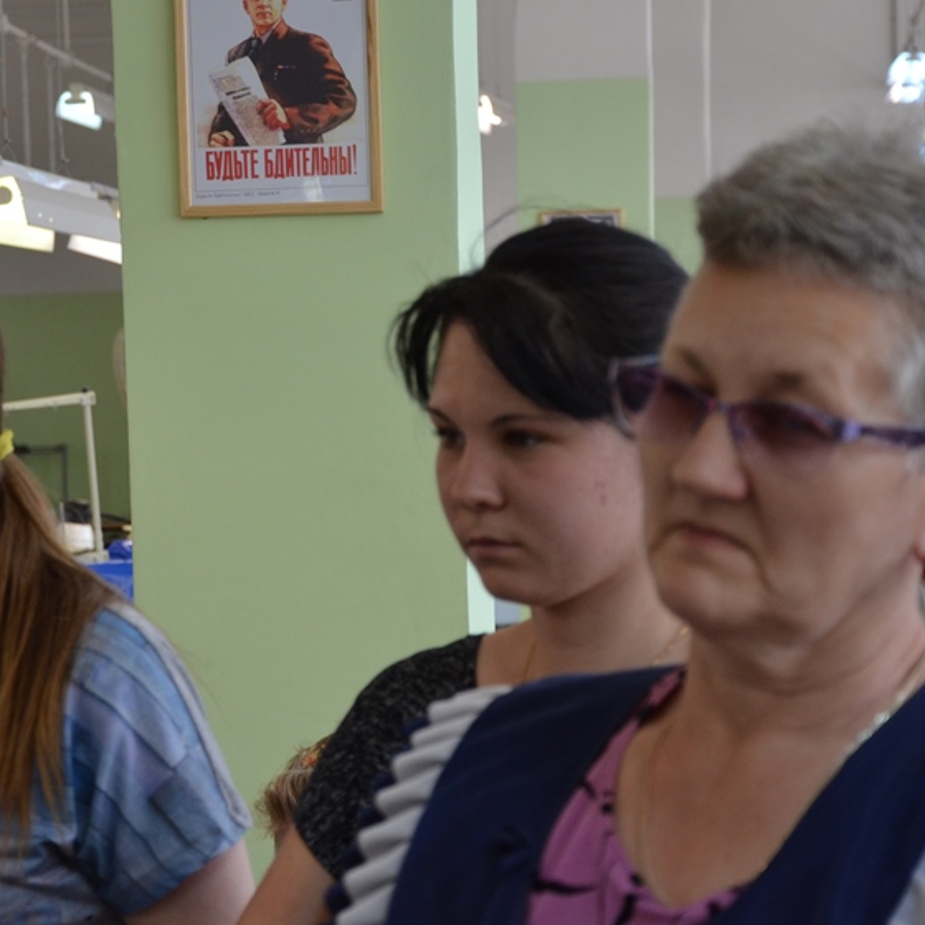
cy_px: 378
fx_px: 4081
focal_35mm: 135
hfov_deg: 12.9
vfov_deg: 12.9
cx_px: 330
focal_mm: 58
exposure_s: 1/250
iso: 640
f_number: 5
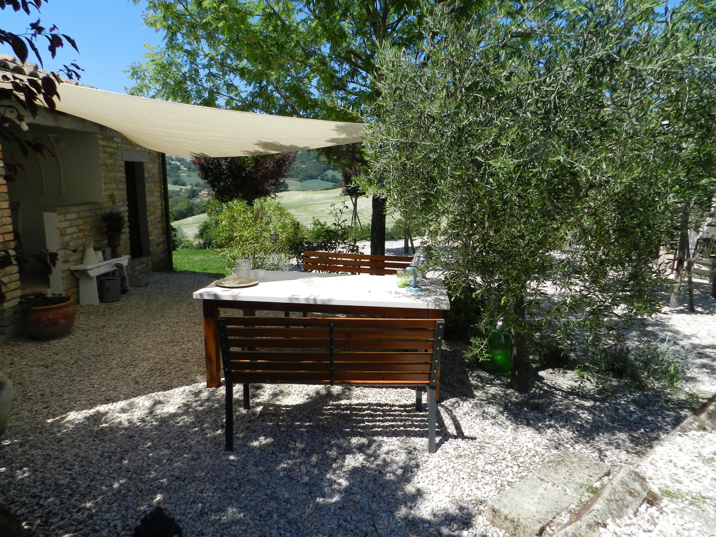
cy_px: 268
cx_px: 358
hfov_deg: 73.9
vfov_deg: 58.9
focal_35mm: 23
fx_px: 476
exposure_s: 1/800
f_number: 4
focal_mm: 4
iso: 160
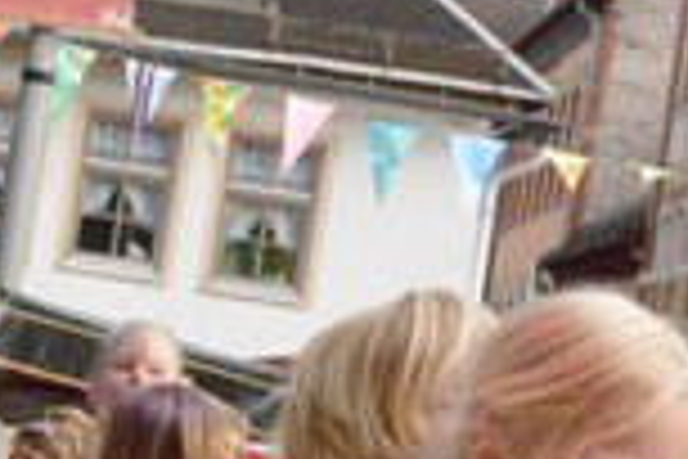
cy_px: 842
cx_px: 495
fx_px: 5255
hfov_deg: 7.5
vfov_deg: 4.9
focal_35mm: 275
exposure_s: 1/1600
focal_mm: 70
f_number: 20
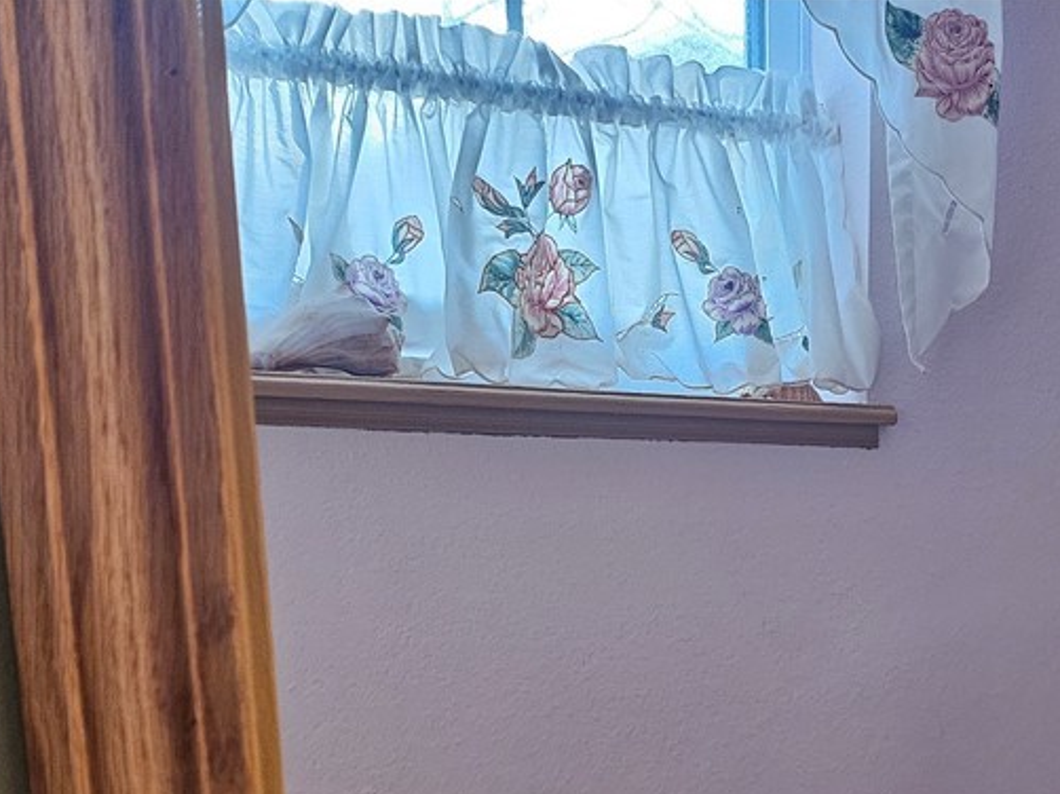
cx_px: 982
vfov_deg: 27.8
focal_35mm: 49
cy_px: 807
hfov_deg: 36.2
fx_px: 1500
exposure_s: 1/120
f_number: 1.8
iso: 1000
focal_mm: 5
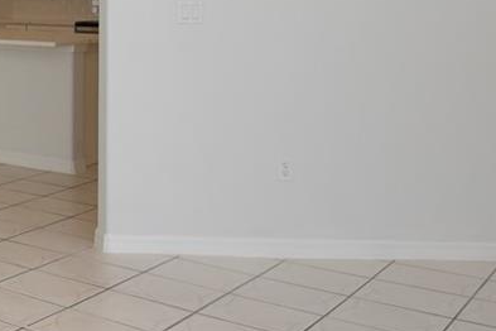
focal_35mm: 61
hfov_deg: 23.8
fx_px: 840
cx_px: -302
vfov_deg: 21.3
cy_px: -23
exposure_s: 1/100
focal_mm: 10
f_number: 5
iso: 200
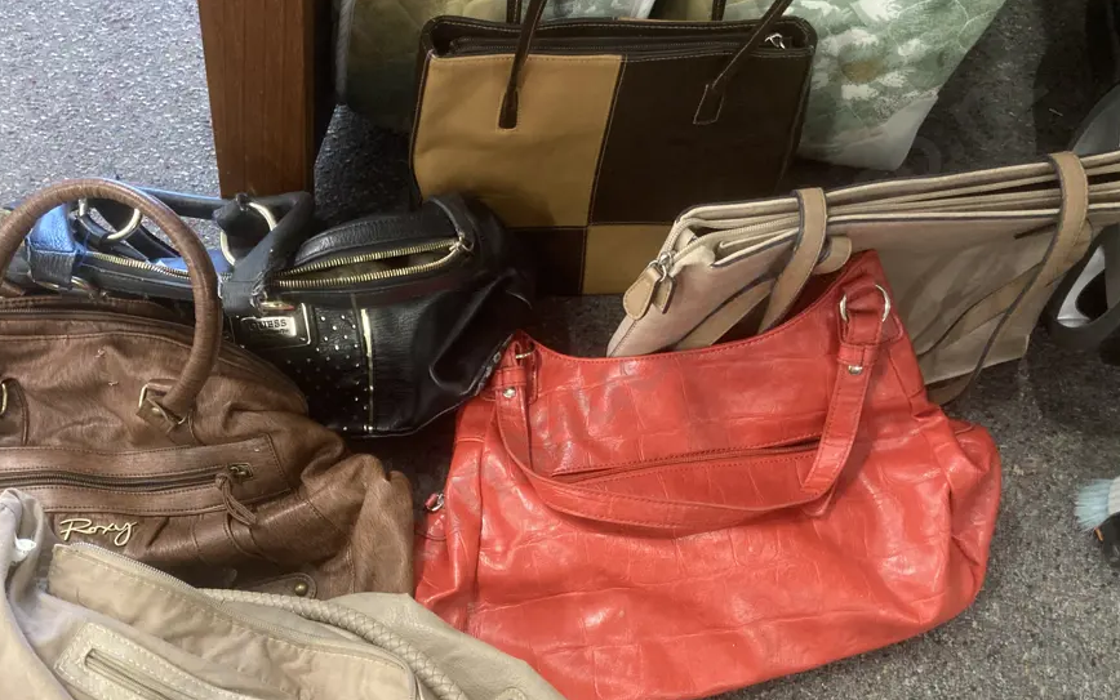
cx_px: 506
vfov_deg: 35.9
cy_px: 468
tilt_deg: -62.3
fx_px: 1069
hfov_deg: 55.2
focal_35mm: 35
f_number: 1.8
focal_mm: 3.99
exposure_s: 1/33
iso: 250
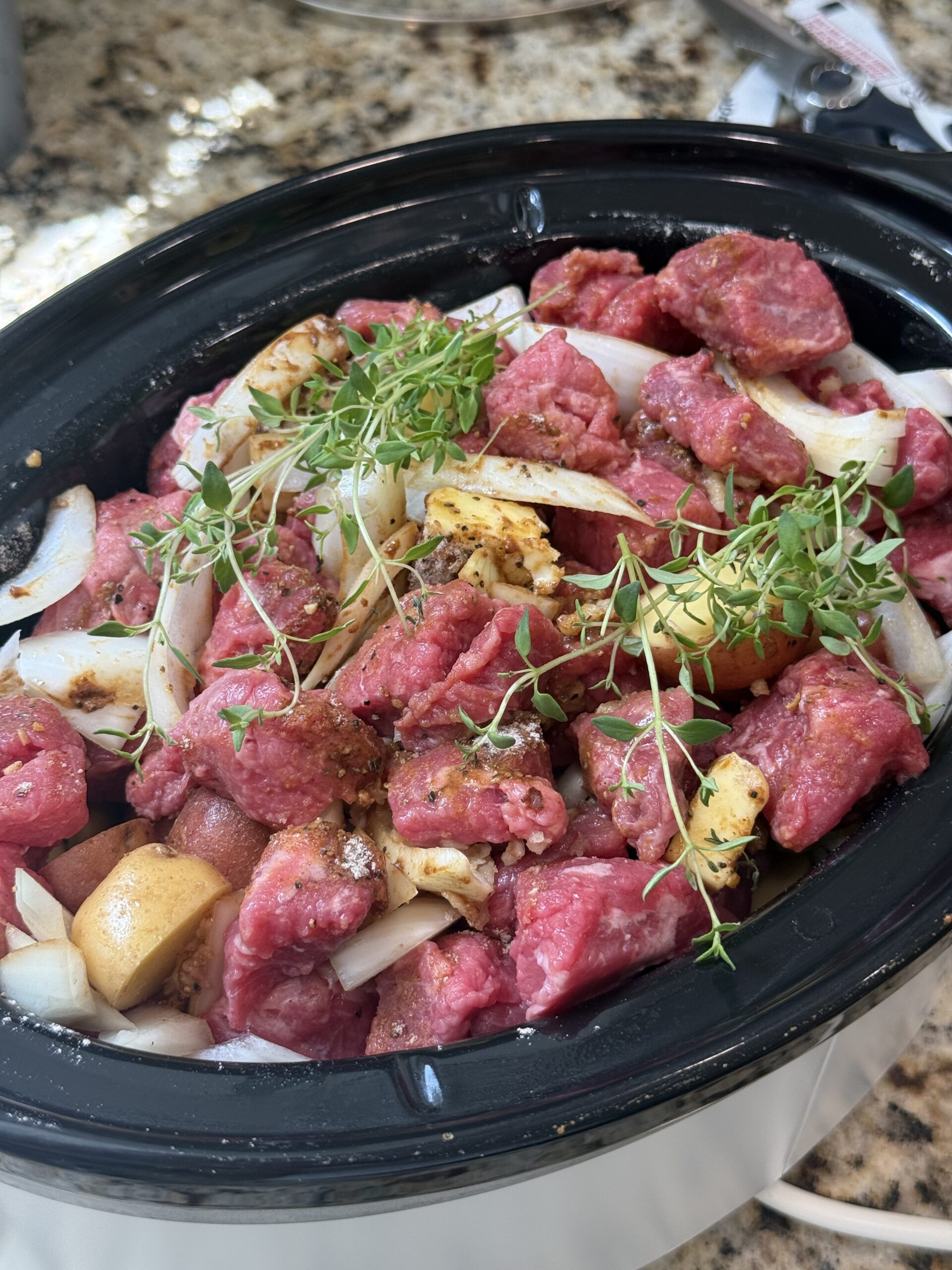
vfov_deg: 39.7
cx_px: 476
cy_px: 635
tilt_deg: -52.3
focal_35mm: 48
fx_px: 1760
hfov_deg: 30.3
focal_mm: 6.76
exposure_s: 1/133
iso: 80
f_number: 1.78
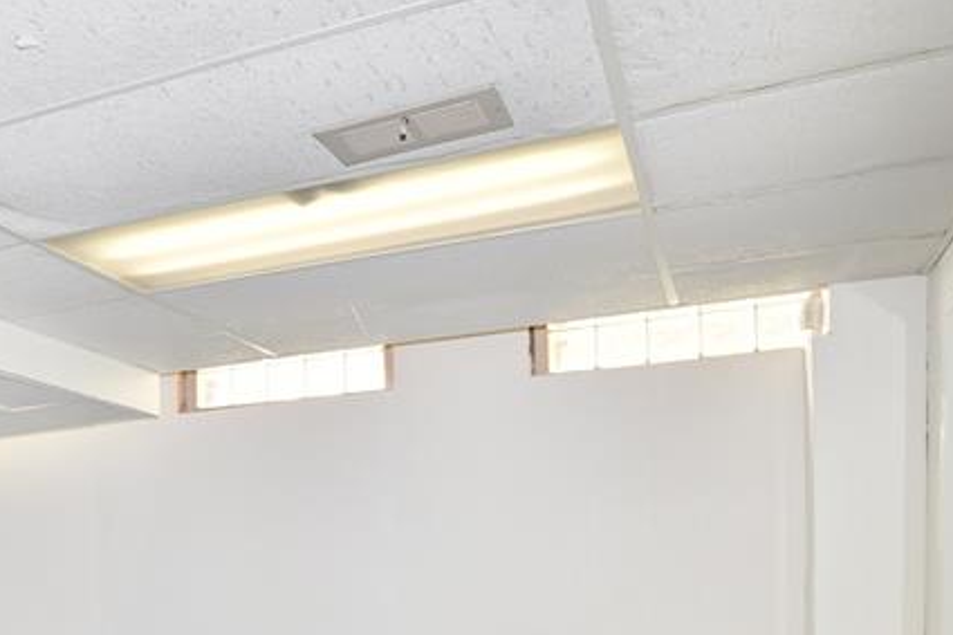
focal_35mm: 41
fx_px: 1085
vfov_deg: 30.8
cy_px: 598
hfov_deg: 39.9
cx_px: -61
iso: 640
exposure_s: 1/60
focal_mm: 17
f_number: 13
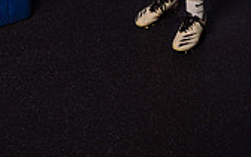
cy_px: -173
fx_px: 540
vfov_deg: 13.6
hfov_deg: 26.1
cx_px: 115
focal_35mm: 79
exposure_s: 1/250
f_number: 7.1
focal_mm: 29
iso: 200
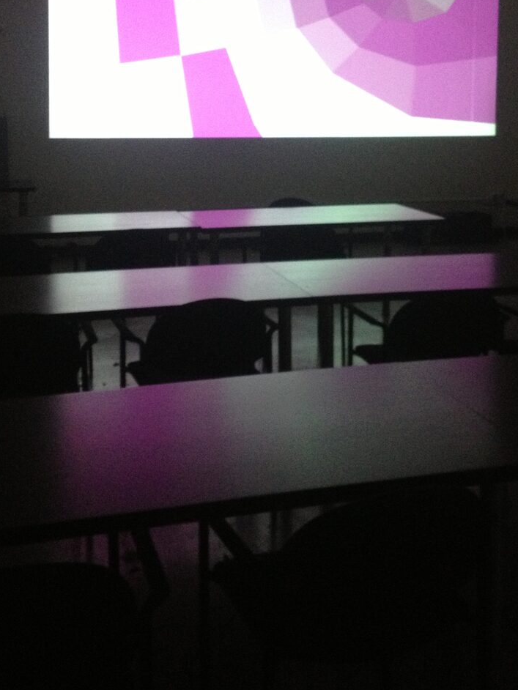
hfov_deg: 28.0
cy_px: 188
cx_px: 264
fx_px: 1037
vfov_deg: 36.1
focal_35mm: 52
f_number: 2.4
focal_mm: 4.28
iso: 400
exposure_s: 1/15
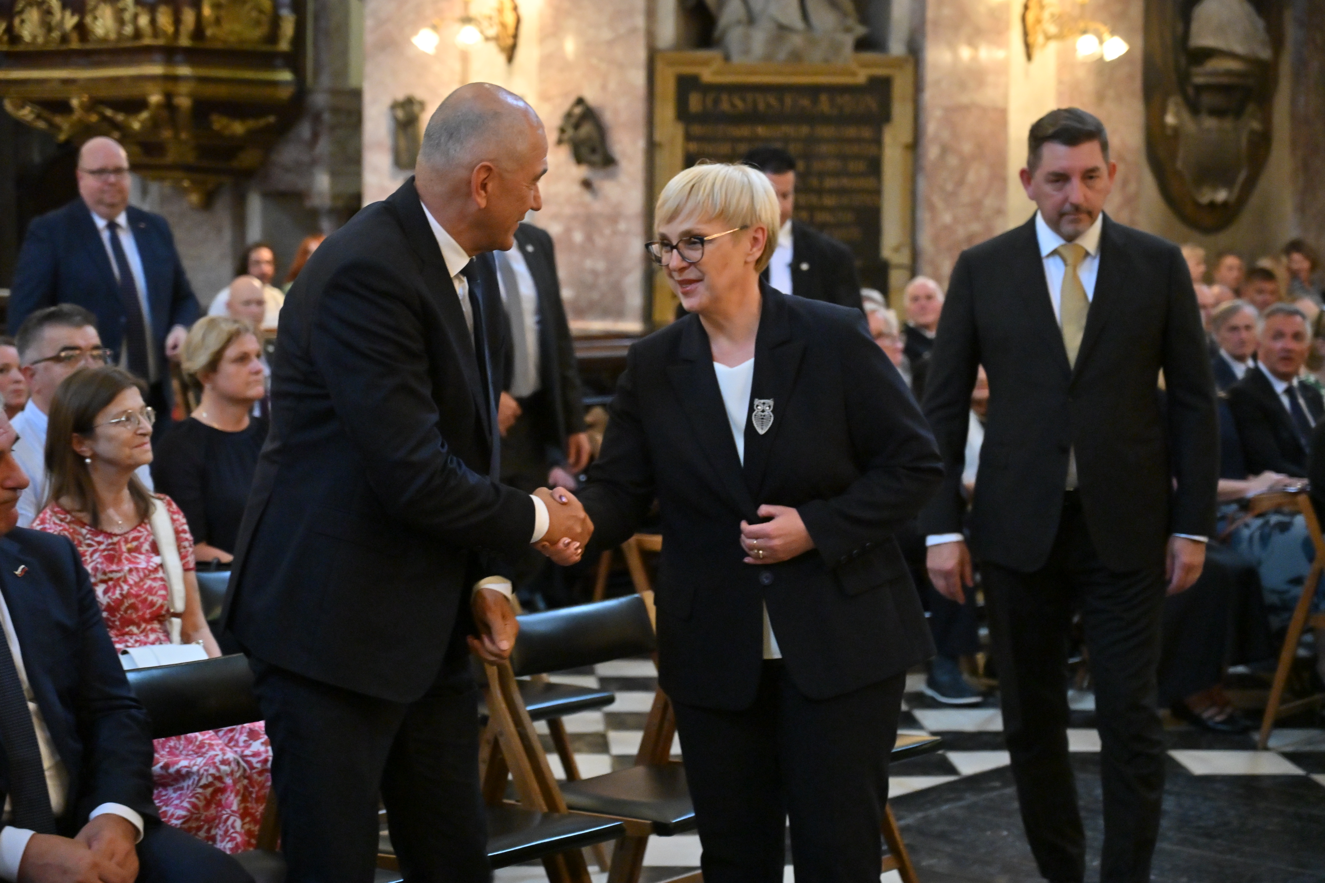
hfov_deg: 30.5
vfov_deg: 20.6
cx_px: 662
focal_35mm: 66
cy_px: 442
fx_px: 2429
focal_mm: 66
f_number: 4
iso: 5000
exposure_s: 1/200
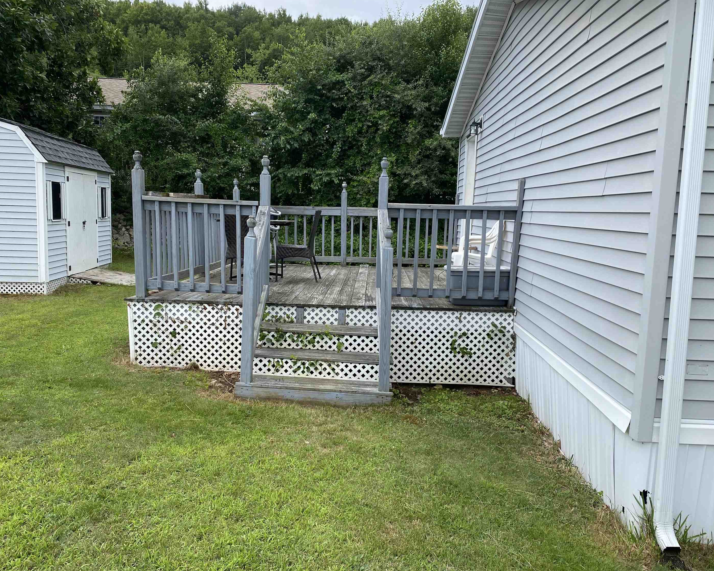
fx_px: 592
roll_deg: -1.9
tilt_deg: -9.4
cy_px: 287
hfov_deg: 62.2
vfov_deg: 51.5
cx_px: 356
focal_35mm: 28
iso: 32
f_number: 1.8
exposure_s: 1/1316
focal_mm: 4.25
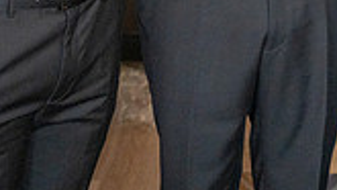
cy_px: -216
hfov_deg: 16.5
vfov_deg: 8.8
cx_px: 313
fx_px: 1144
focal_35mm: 128
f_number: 3.2
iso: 1250
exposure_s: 1/160
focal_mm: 32
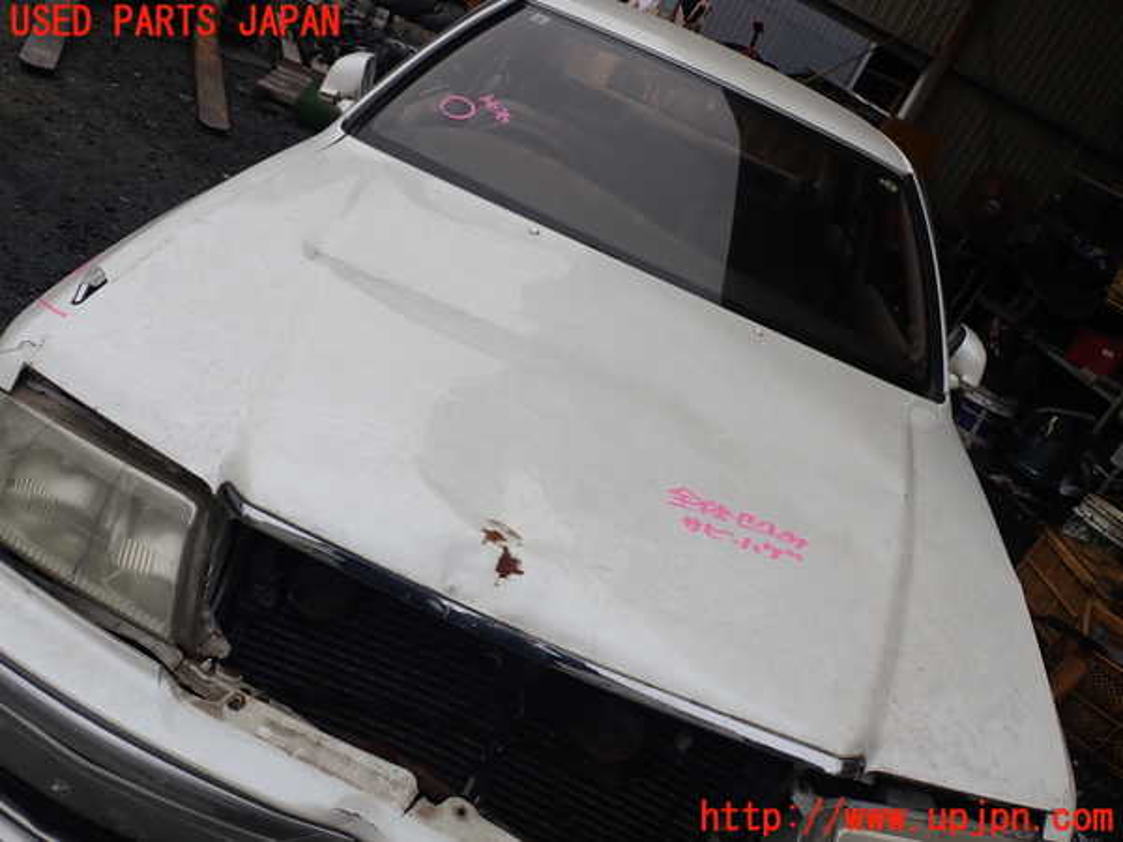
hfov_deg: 60.0
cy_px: 421
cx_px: 562
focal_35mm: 30
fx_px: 973
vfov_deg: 46.8
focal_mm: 5.4
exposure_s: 1/250
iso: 100
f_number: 3.2
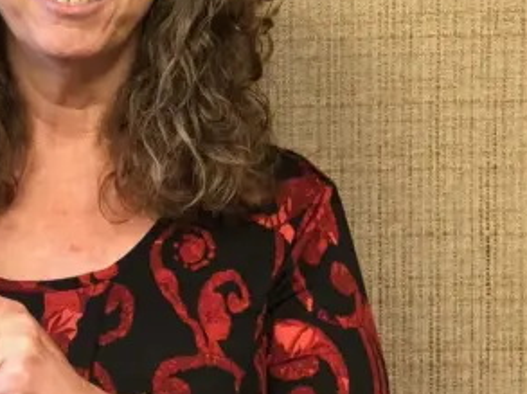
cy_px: 131
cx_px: 90
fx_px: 1490
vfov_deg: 15.0
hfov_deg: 19.8
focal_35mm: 98
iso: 50
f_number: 1.8
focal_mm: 3.99
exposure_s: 1/15
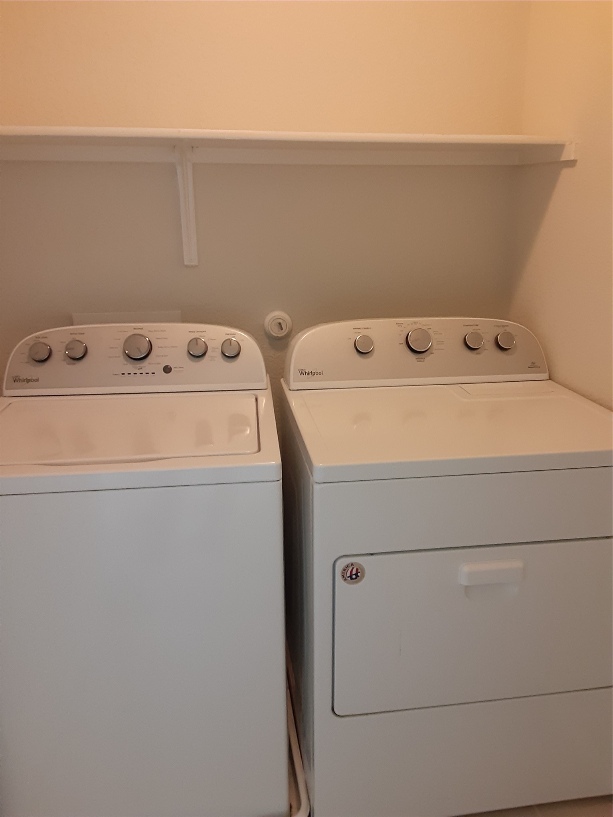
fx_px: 638
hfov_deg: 51.4
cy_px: 408
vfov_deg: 65.3
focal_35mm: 27
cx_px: 306
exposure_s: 1/30
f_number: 1.9
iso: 250
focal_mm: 2.91
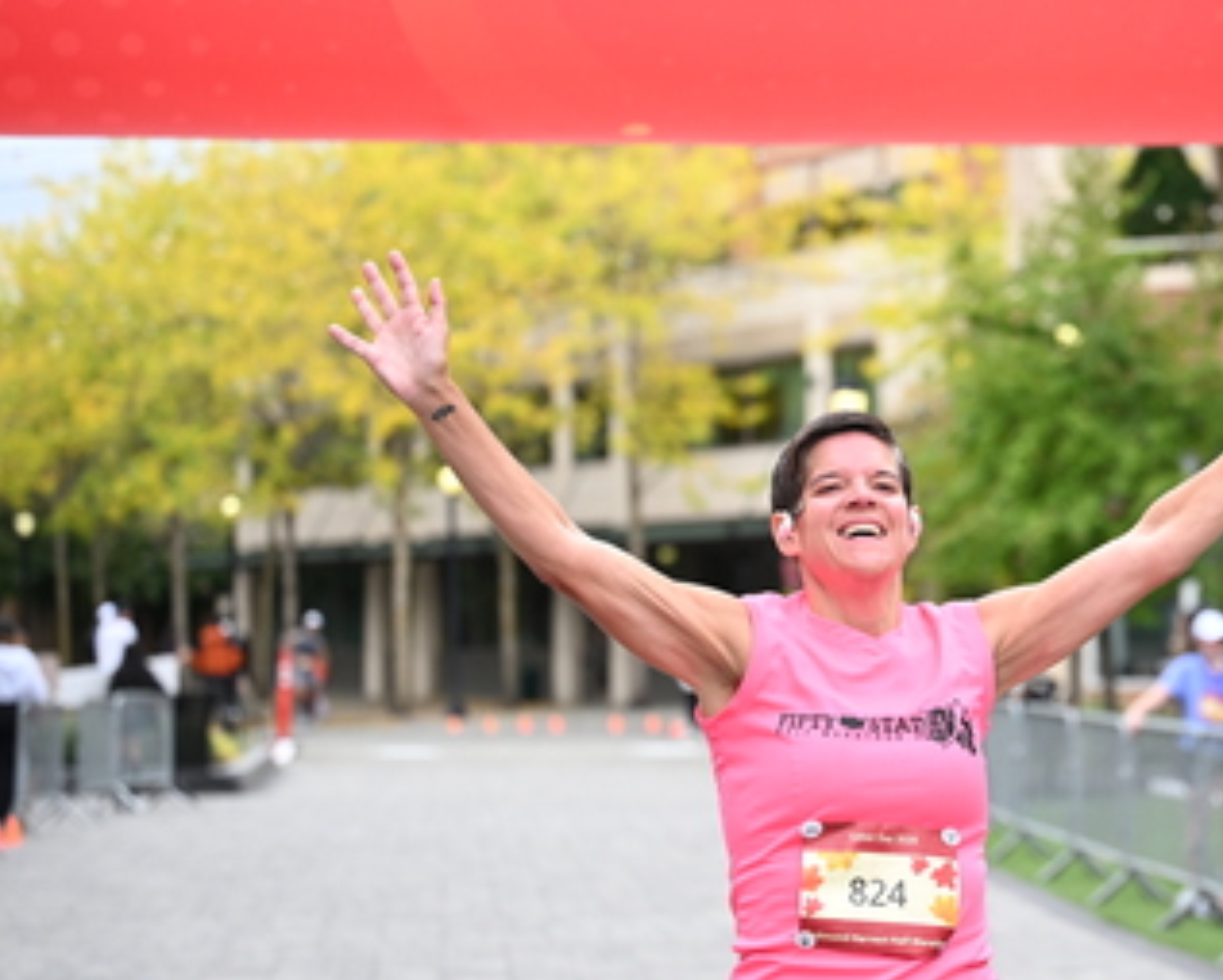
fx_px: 4129
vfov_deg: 13.5
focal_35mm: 114
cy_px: 573
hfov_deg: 16.7
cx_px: 984
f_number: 2.8
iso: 640
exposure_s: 1/2000
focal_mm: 70
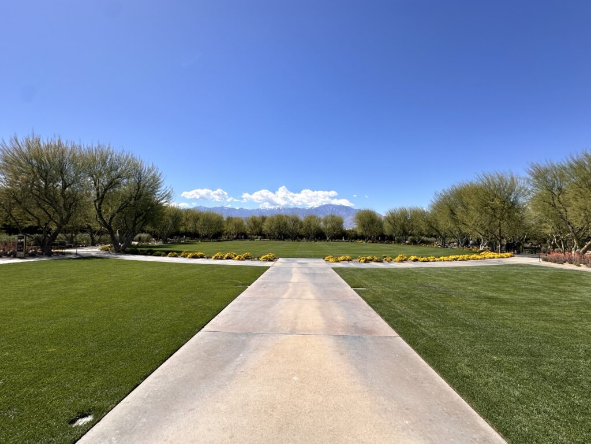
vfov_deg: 85.7
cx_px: 296
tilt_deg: +2.1
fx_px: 239
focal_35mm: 14
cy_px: 222
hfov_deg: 102.1
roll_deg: -1.2
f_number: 2.2
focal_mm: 2.22
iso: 50
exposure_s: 1/2681
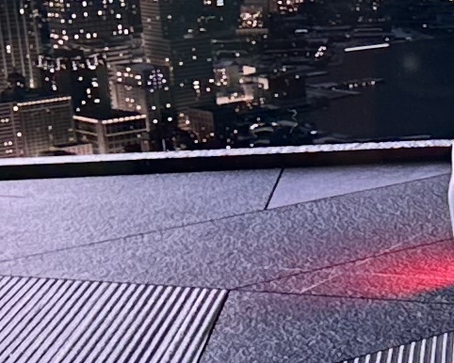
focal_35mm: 196
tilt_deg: -17.0
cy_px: 174
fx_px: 2635
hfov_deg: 9.6
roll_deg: -1.0
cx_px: 691
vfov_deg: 7.9
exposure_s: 1/204
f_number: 1.78
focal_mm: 6.86
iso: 64
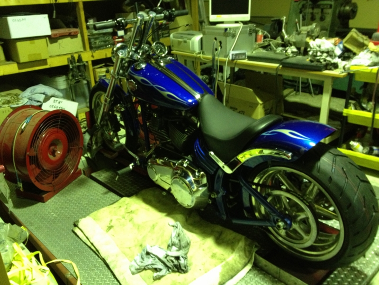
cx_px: 190
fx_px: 383
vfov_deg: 40.7
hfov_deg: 52.6
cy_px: 142
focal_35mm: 35
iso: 400
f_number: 2.4
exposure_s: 1/20
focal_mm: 4.28
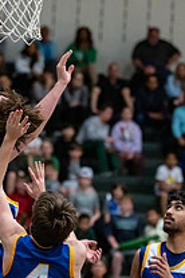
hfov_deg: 6.0
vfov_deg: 8.9
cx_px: 5
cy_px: 165
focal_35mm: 230
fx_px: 1773
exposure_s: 1/1000
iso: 4000
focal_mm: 106
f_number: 2.8
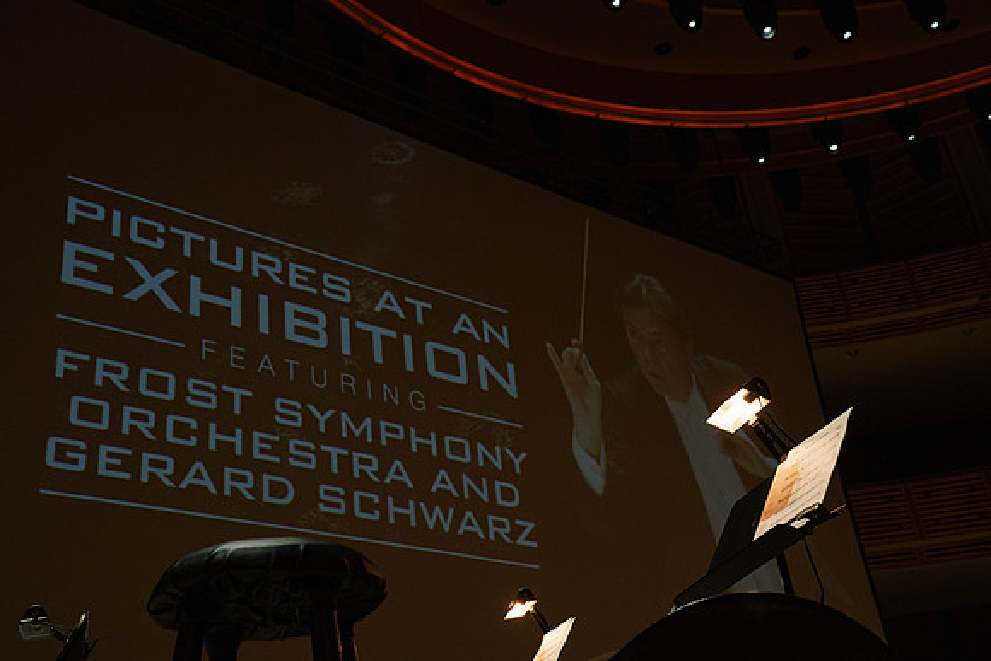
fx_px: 1184
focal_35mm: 43
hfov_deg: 45.4
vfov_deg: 31.2
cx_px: 496
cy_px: 330
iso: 2500
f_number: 7.1
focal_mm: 43
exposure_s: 1/200
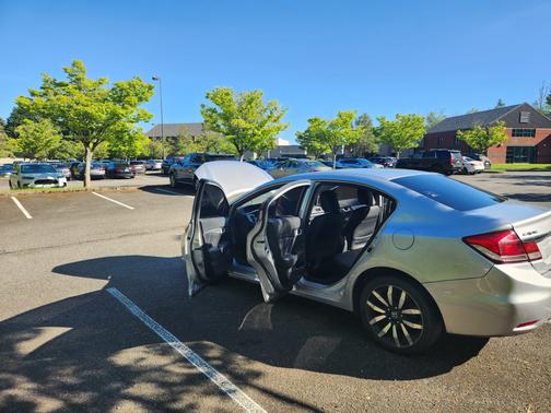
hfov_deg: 73.9
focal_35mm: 23
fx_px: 366
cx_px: 276
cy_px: 206
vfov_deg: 58.9
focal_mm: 5.4
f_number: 1.8
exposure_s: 1/779
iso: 20
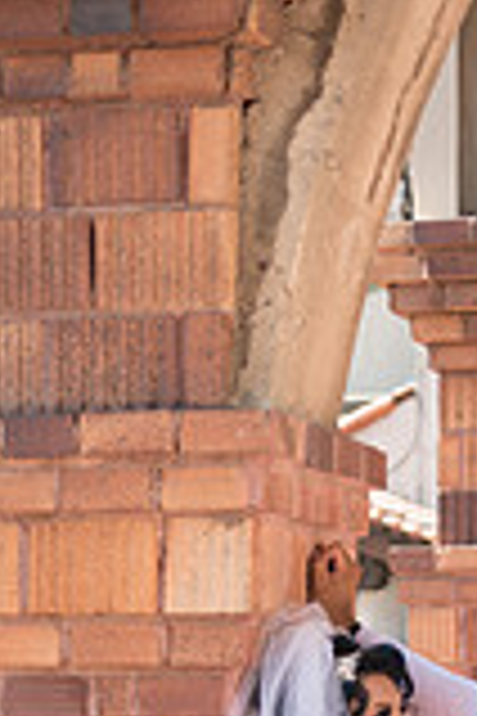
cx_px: 405
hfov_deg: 10.5
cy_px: 829
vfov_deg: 15.3
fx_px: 2584
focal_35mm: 130
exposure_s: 1/320
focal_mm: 46
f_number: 2.8
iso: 100
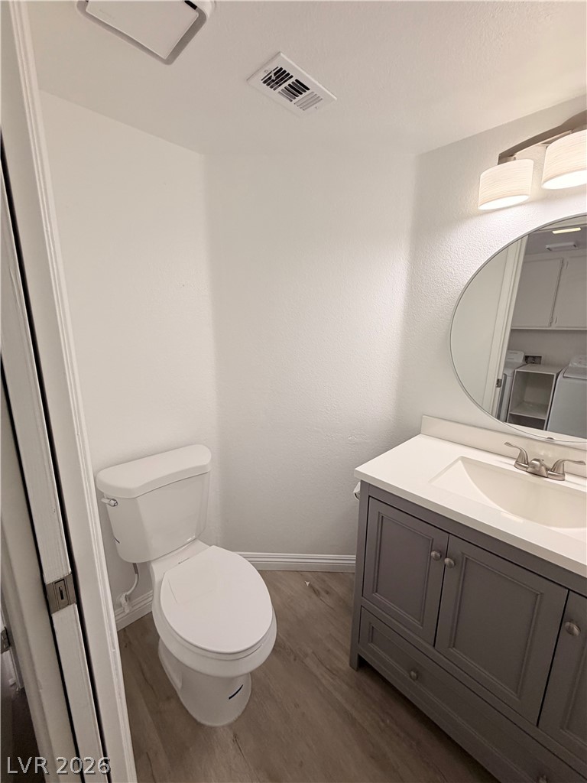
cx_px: 294
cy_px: 392
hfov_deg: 85.7
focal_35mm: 14
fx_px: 317
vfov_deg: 102.1
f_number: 2.2
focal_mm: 2.22
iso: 125
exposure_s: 1/120
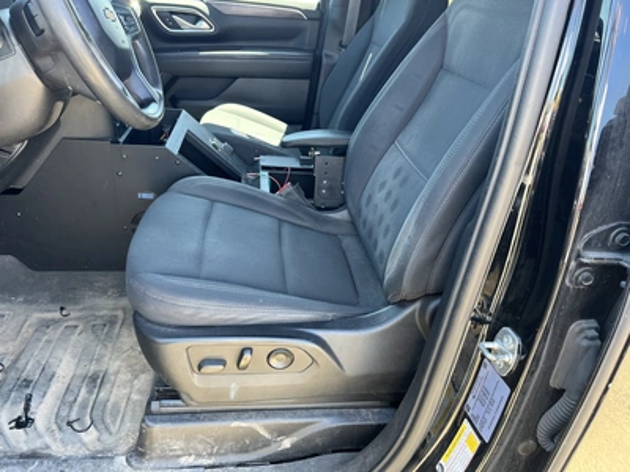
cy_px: 236
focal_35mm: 26
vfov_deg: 53.1
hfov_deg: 67.3
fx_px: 473
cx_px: 315
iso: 80
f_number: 1.6
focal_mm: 5.1
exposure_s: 1/121
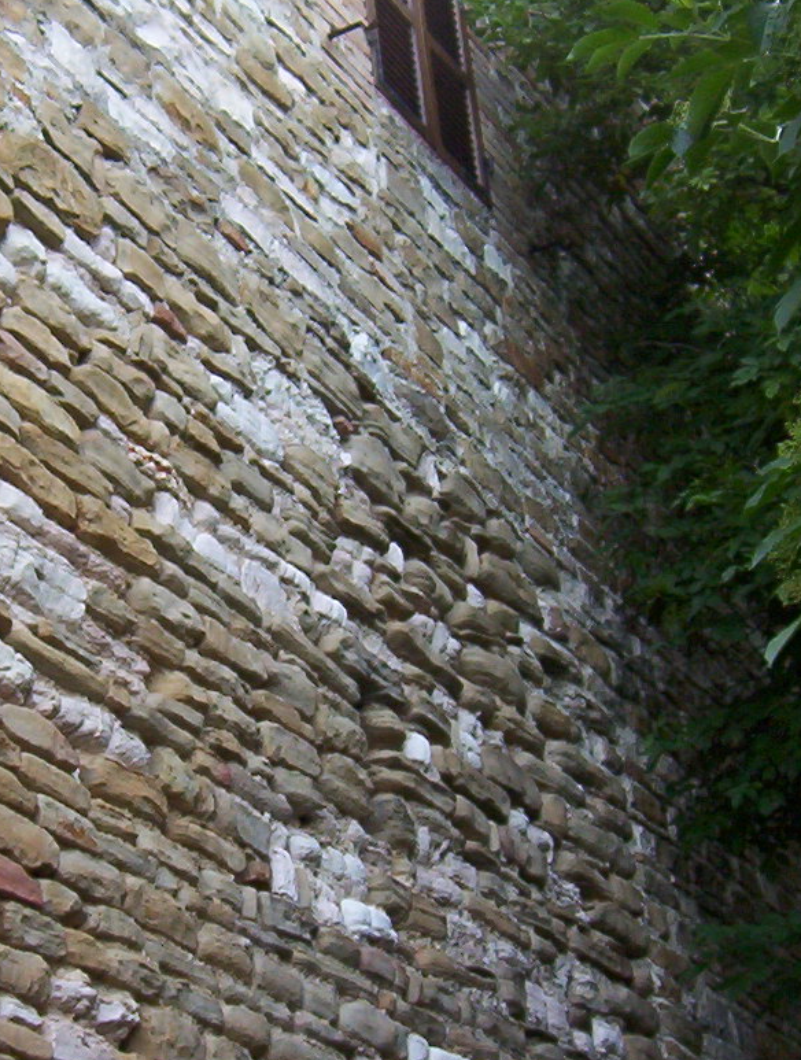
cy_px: 573
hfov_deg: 19.5
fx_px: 2334
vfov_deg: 25.6
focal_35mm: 76
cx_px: 333
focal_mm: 5.54
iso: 100
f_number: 2.76
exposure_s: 1/328
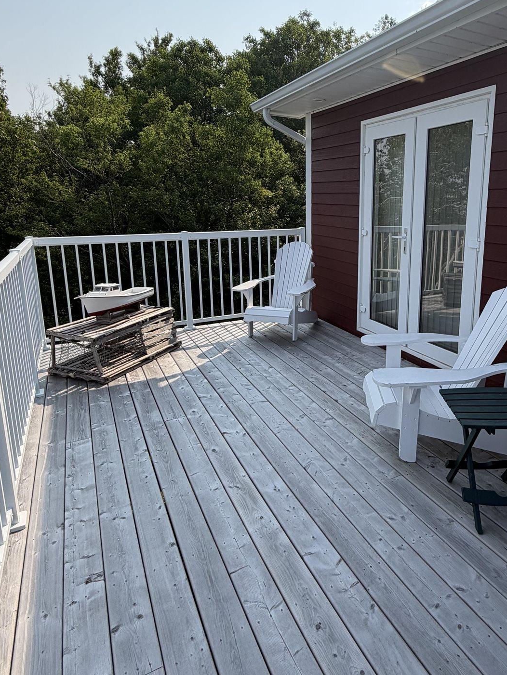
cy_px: 291
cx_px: 318
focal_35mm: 23
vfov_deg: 73.5
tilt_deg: -10.8
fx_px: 449
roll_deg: -0.4
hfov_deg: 58.1
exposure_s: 1/1285
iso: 25
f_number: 2.2
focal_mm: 2.22
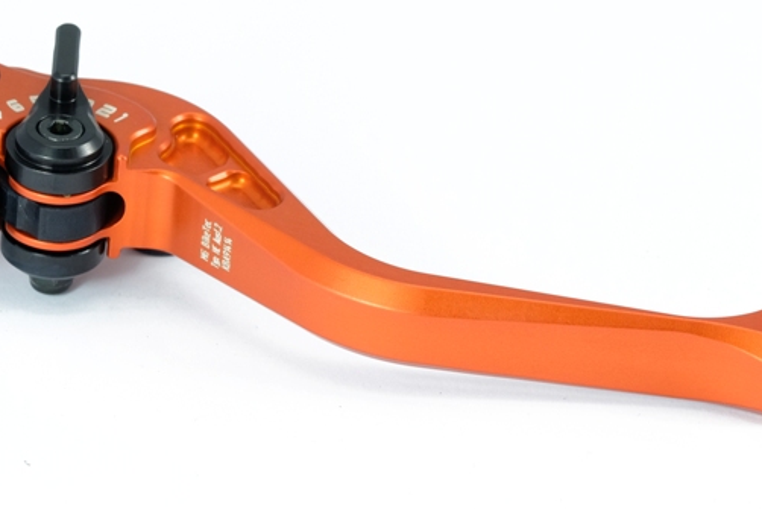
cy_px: 191
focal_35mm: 312
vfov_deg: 4.4
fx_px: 6606
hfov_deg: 6.6
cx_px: 165
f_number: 10
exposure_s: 1/40
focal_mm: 102.2
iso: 800
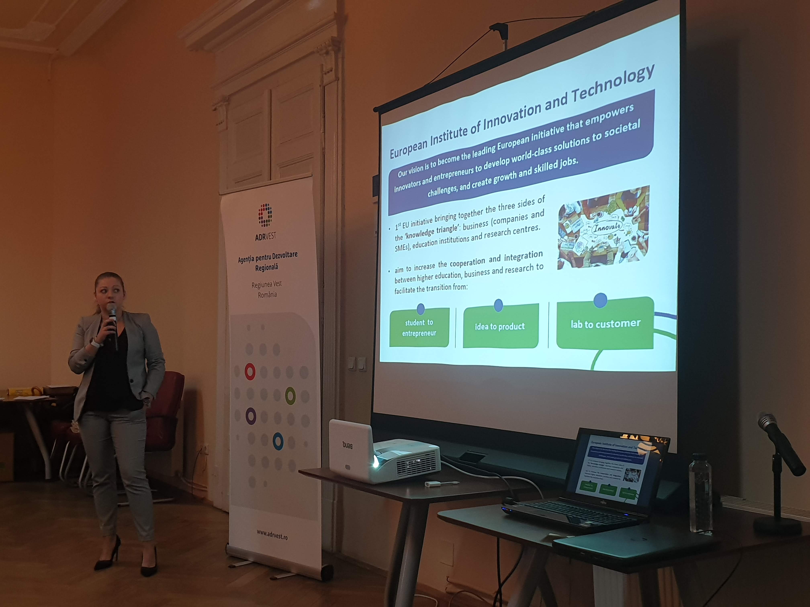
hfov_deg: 67.3
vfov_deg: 53.1
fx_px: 608
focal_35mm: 26
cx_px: 405
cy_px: 304
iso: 100
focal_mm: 4.3
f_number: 2.4
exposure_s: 1/50
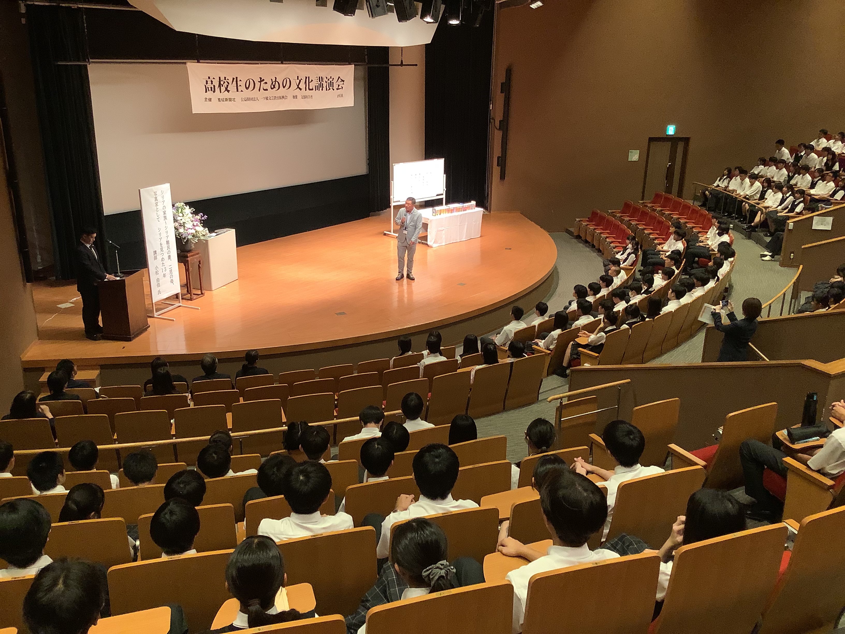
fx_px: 757
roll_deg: -0.5
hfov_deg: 58.4
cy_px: 317
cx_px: 422
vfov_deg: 45.4
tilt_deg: -19.8
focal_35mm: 31
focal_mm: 3.3
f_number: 2.4
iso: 80
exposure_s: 1/50
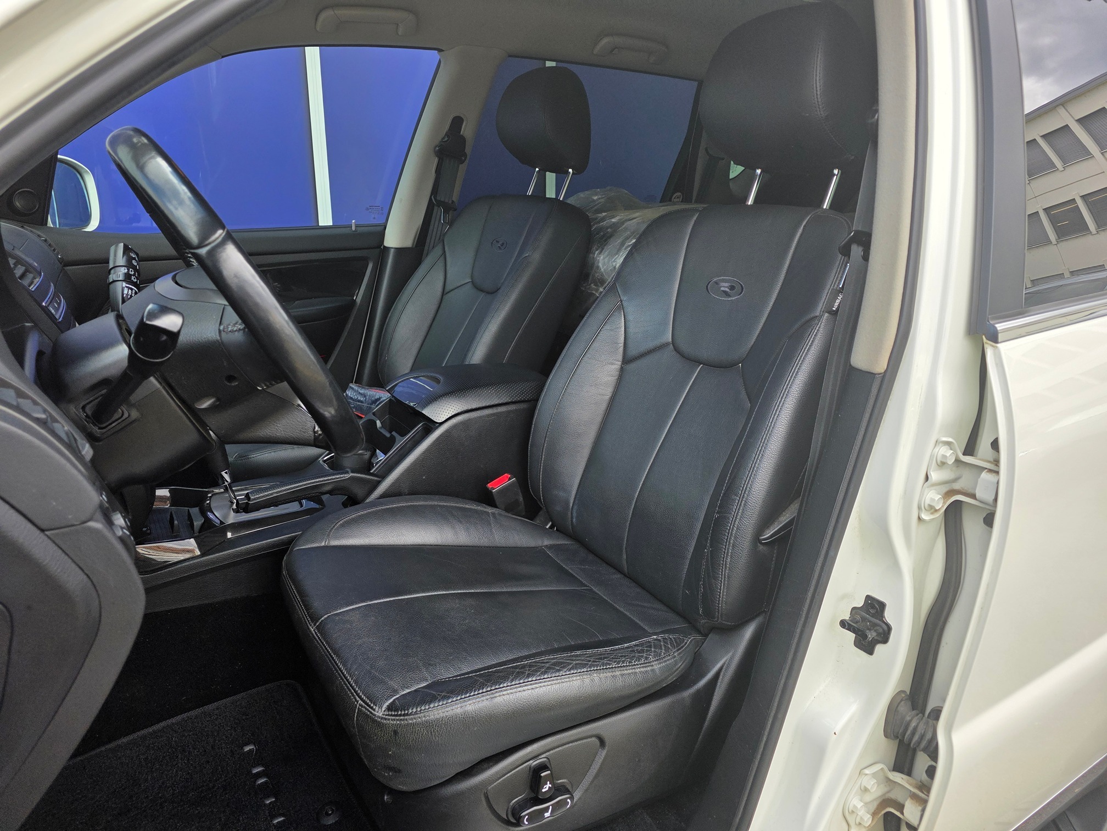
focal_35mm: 23
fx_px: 736
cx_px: 554
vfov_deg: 58.9
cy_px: 416
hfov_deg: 73.9
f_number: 1.7
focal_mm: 6.3
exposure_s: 1/359
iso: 32
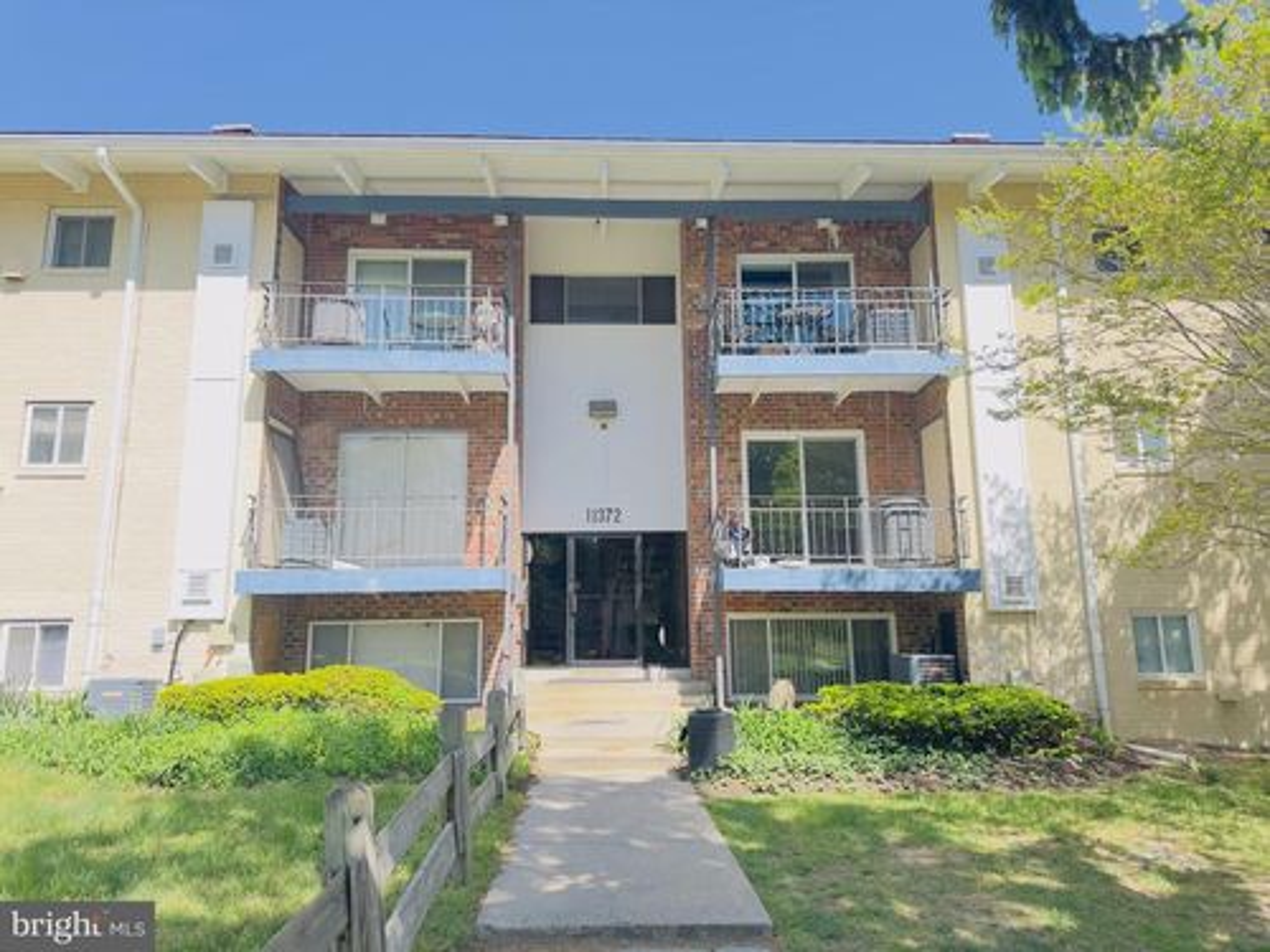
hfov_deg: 71.6
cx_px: 635
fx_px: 881
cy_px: 476
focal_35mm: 24
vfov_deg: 56.8
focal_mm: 6.86
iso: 80
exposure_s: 1/952
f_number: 1.78
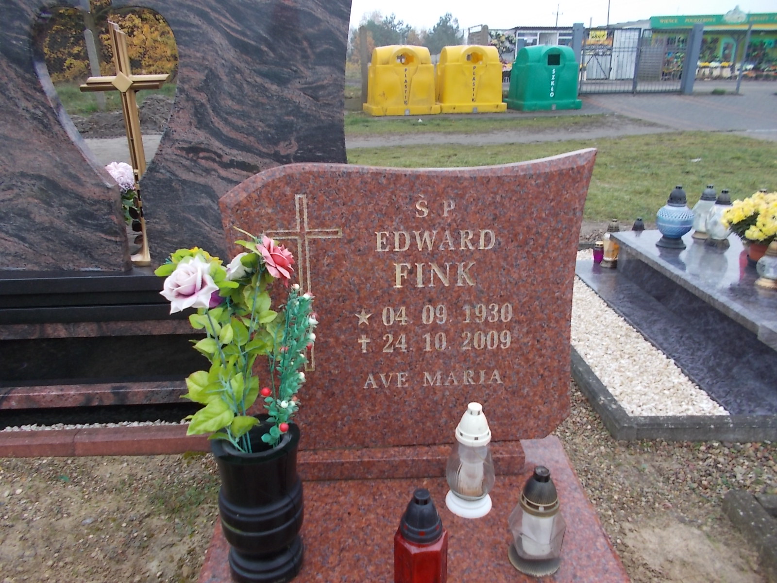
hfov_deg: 67.3
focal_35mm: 26
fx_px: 584
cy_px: 292
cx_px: 388
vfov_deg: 53.1
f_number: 3.2
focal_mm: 4.6
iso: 80
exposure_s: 1/50
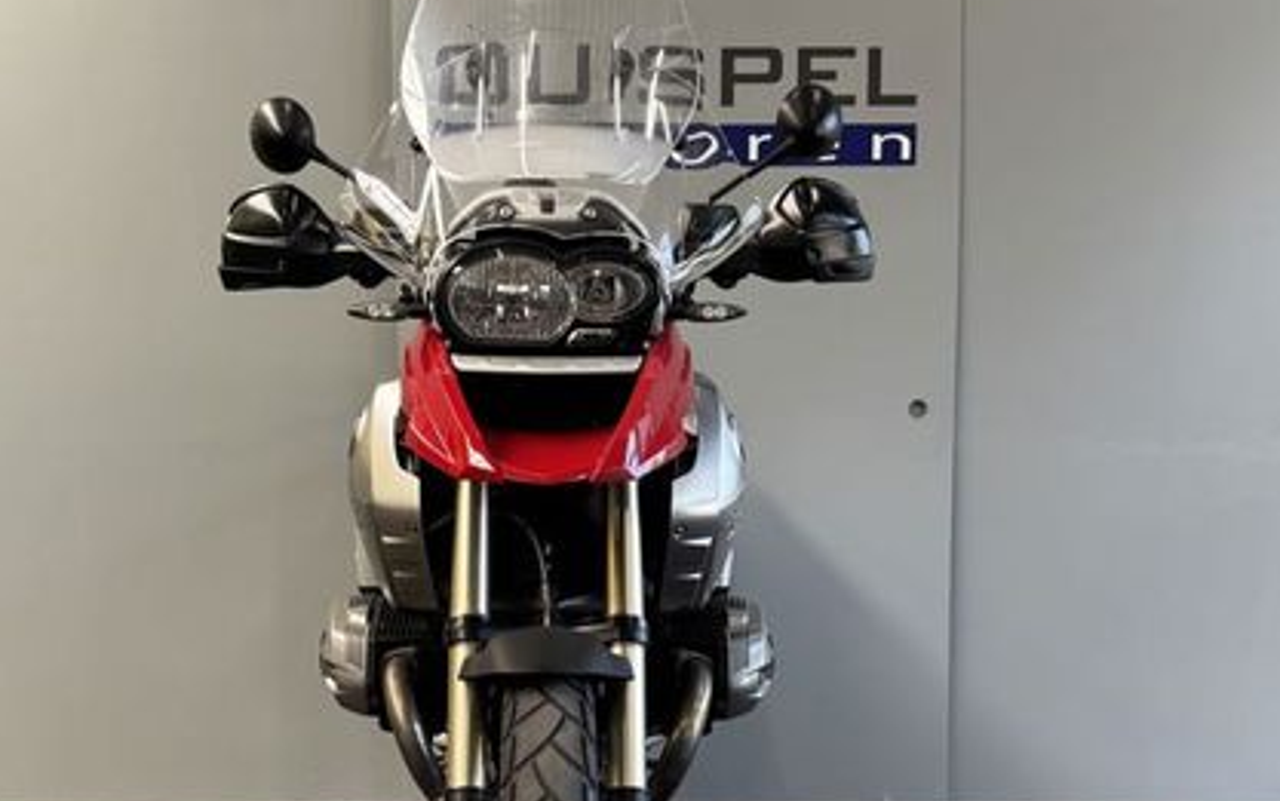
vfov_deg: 32.3
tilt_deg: -4.3
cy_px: 589
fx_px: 1361
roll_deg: +0.0
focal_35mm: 39
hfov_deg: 50.3
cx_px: 565
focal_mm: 6.76
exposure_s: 1/121
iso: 100
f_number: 1.78
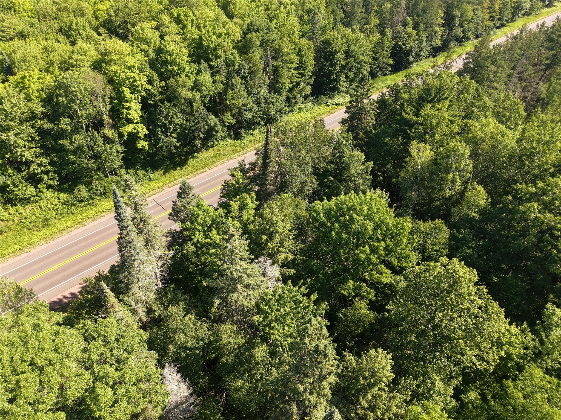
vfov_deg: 56.8
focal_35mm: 24
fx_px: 389
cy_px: 210
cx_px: 280
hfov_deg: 71.6
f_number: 1.8
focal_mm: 8.67
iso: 100
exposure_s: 1/800
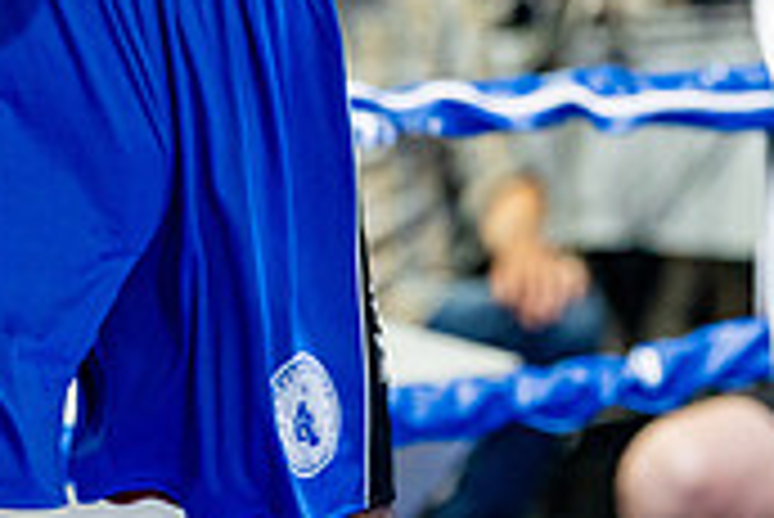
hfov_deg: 6.8
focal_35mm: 300
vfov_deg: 4.6
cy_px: -92
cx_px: 846
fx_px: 6455
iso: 4000
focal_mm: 89
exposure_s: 1/1000
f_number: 2
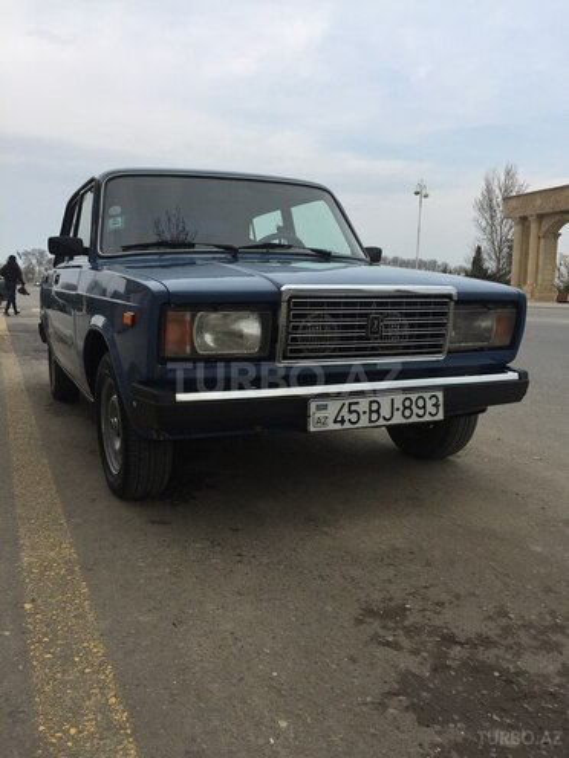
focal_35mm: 29
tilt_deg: -6.4
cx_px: 284
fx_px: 636
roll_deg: -0.4
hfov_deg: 48.2
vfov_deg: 61.7
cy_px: 379
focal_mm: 4.15
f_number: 2.2
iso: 32
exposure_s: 1/719
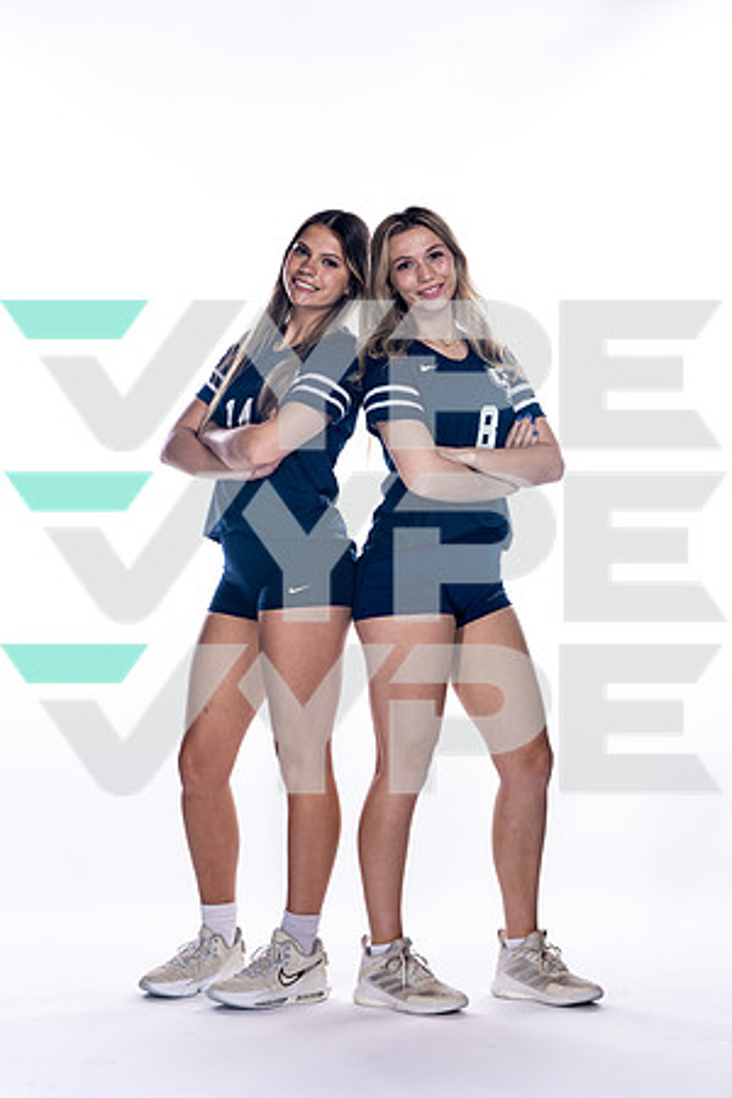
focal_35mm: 102
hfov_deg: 13.4
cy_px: 549
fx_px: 3111
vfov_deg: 20.0
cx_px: 366
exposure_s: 1/250
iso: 400
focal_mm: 102
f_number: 5.6
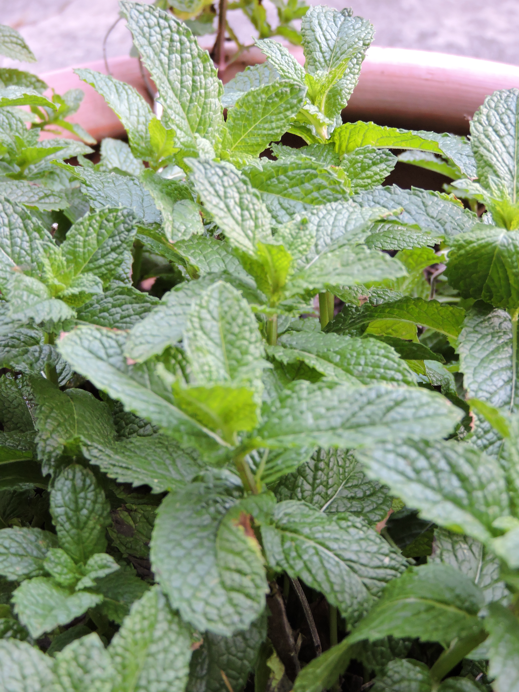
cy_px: 346
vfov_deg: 32.2
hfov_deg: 24.4
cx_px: 260
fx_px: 1199
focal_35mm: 60
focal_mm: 10.7
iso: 400
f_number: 3.7
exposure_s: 1/40
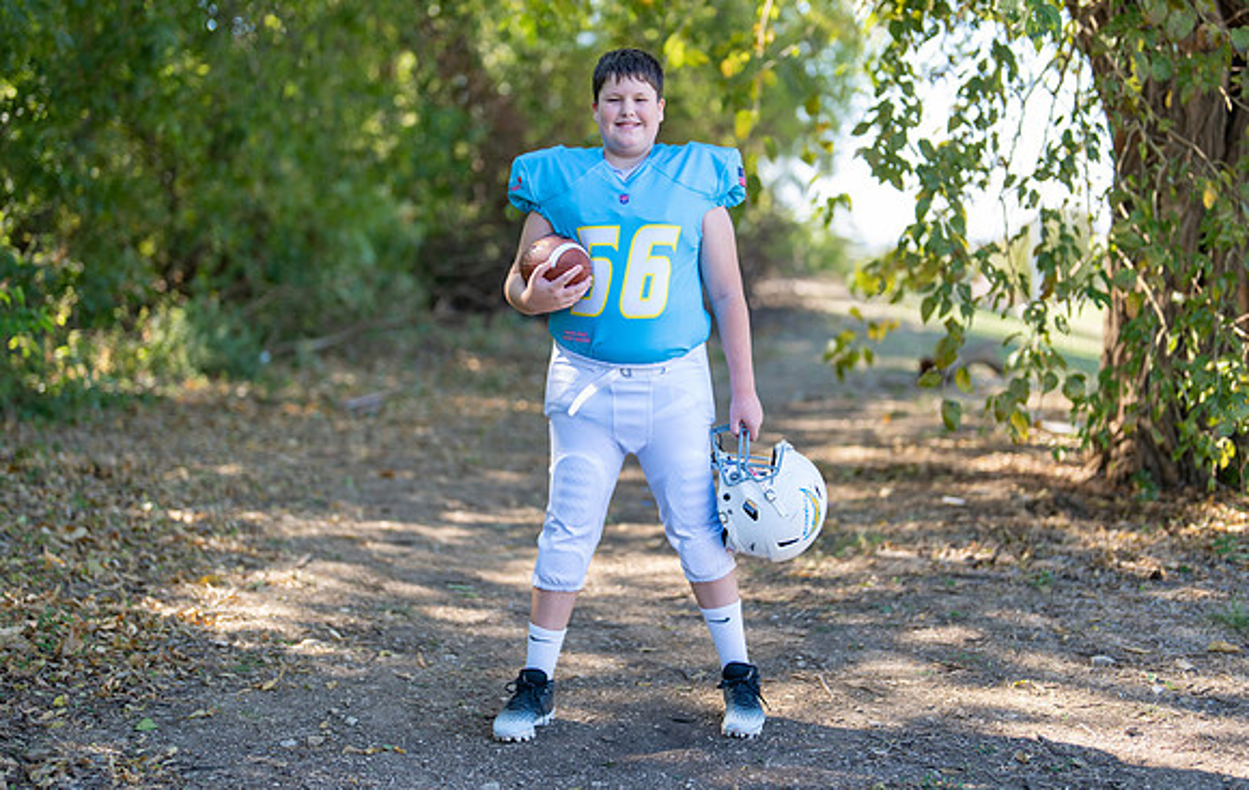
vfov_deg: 22.4
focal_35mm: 58
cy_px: 376
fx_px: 1994
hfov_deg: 34.8
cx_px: 658
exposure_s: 1/1000
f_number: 1.2
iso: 100
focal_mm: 50
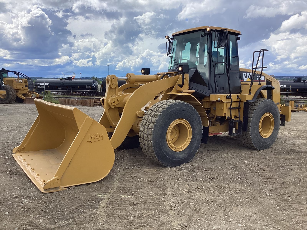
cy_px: 115
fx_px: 275
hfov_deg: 58.4
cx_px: 154
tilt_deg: -5.2
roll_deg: -2.0
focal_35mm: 31
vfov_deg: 45.4
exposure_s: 1/1116
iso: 25
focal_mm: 3.3
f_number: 2.4
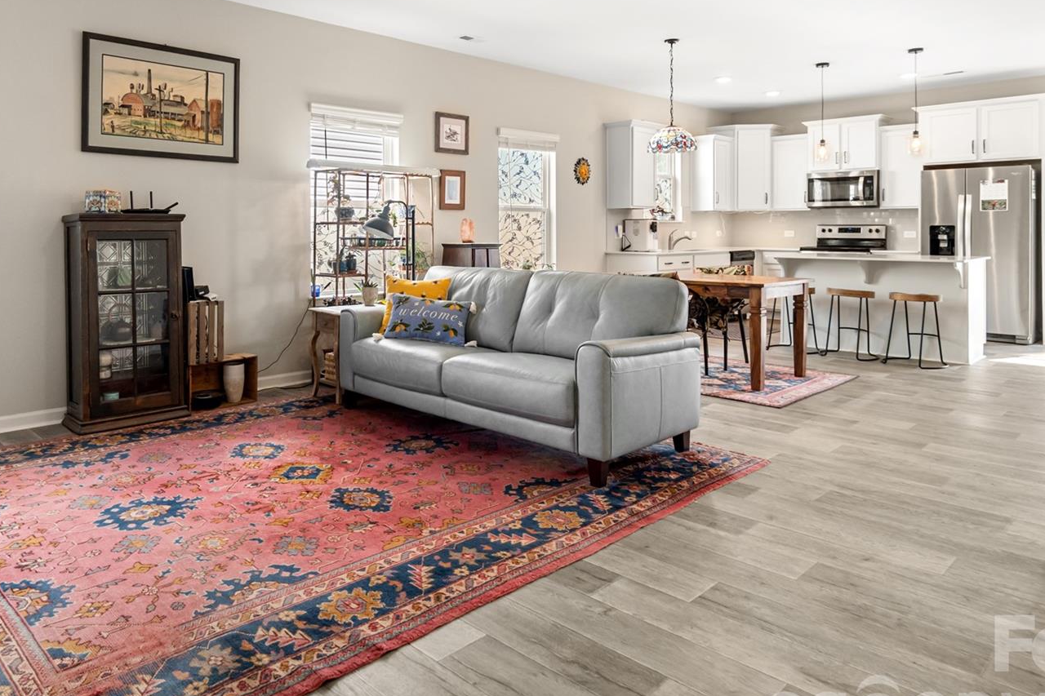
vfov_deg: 51.9
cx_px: 419
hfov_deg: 73.0
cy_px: 218
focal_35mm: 24
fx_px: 697
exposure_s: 1/30
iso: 100
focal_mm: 10
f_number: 4
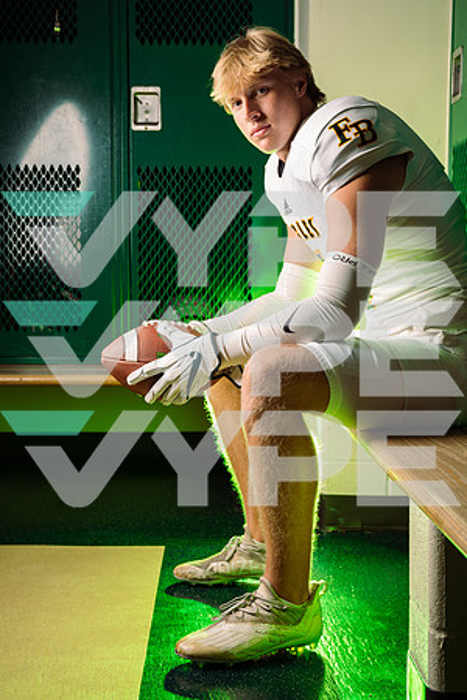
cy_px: 350
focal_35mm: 52
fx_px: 1012
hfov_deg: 26.0
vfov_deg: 38.2
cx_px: 234
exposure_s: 1/250
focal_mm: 52
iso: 80
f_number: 6.3
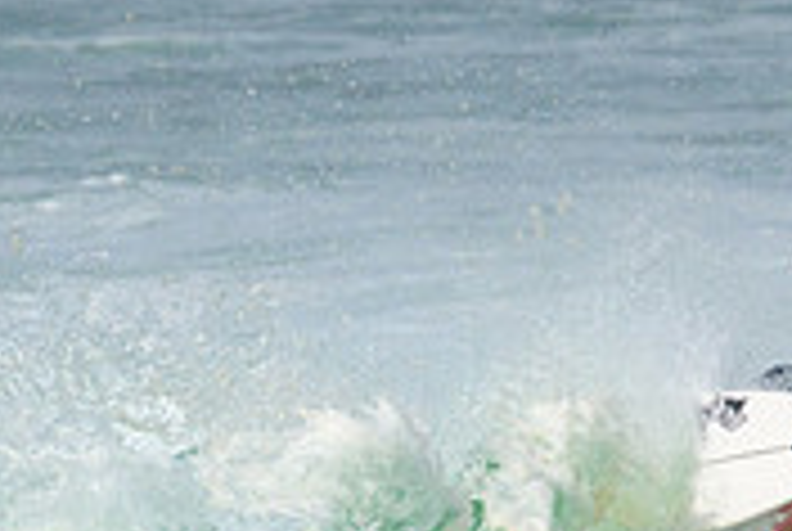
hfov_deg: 1.2
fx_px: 36956
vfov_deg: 0.8
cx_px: 603
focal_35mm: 1677
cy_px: 785
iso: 450
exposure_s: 1/2500
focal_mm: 510
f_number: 10
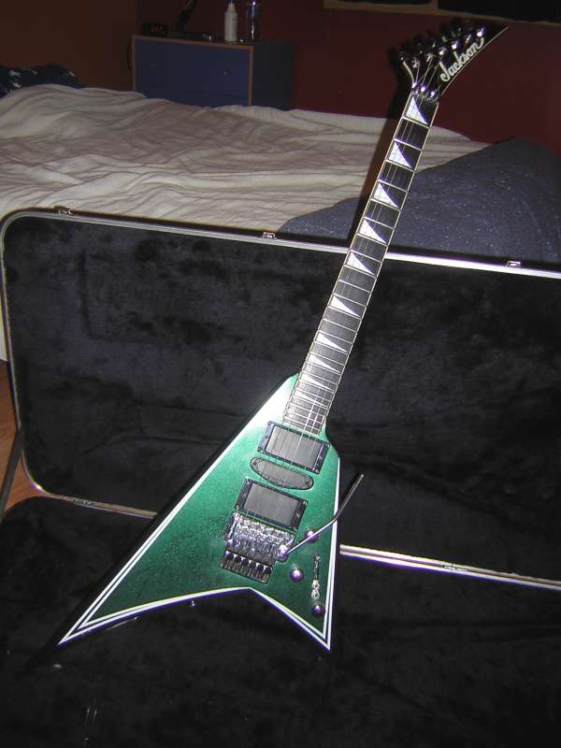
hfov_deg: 39.7
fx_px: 778
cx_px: 280
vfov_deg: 51.4
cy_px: 374
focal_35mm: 36
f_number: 2.6
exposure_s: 1/60.1
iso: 50
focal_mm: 4.7
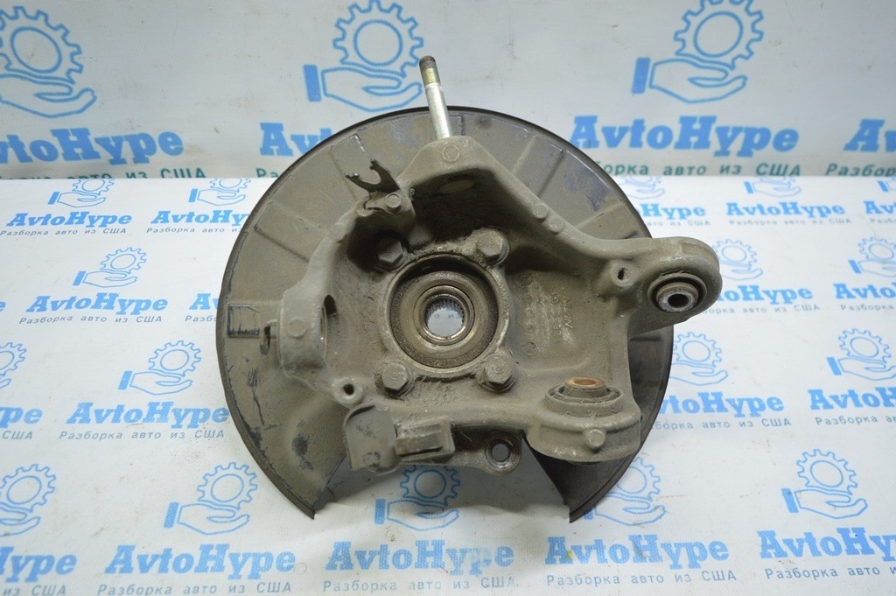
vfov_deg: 43.5
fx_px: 746
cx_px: 448
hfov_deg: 62.0
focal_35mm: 30
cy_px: 298
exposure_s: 1/50
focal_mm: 20
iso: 400
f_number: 3.8
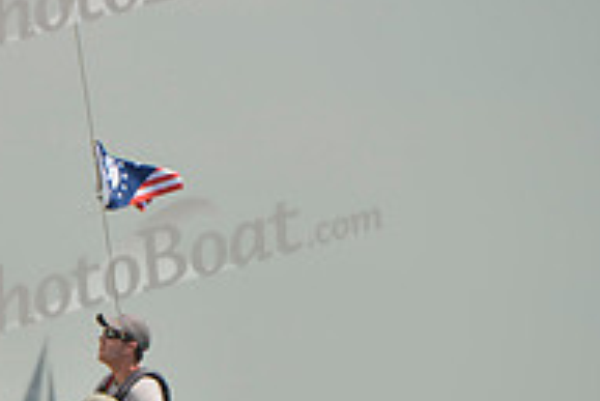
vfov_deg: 2.3
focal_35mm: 600
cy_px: 468
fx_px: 10007
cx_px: -215
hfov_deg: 3.4
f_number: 8
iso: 200
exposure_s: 1/1250
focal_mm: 200
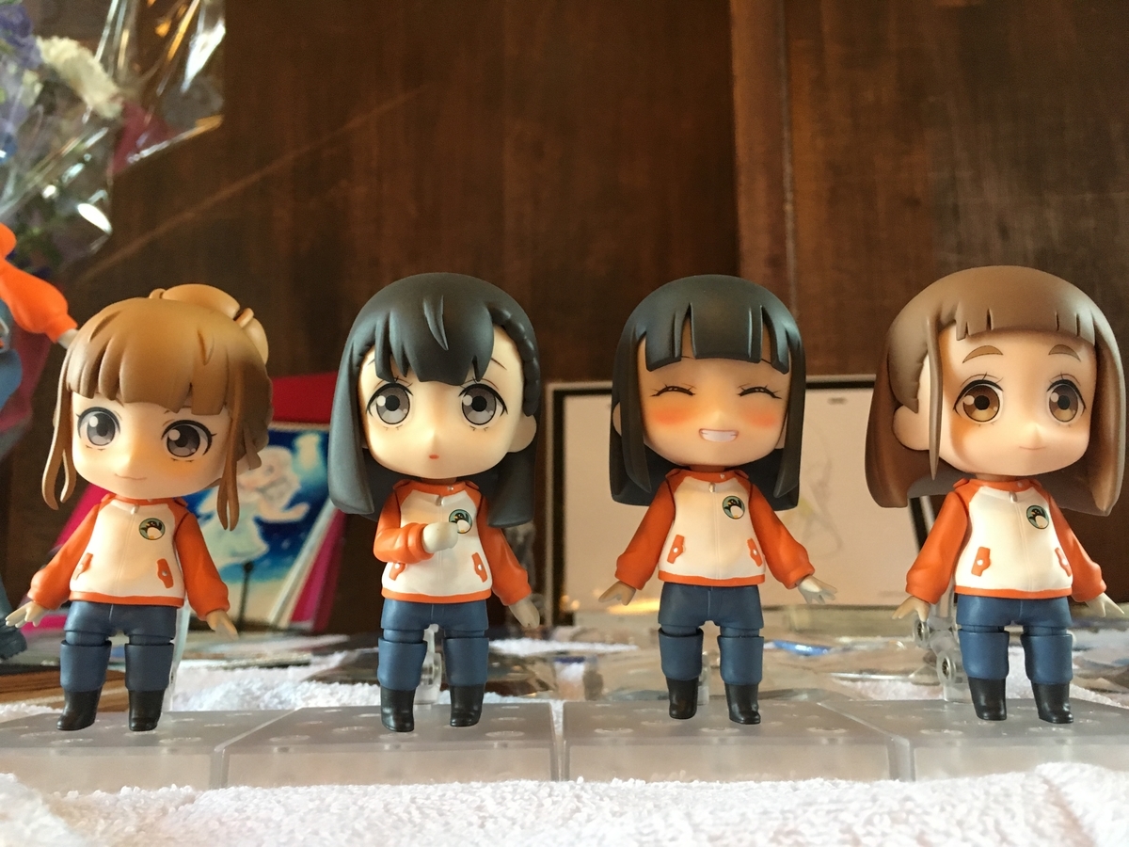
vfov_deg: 48.2
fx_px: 946
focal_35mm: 29
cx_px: 564
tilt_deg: +8.9
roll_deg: +1.2
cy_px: 424
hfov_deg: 61.7
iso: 200
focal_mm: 4.15
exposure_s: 1/30
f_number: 2.2
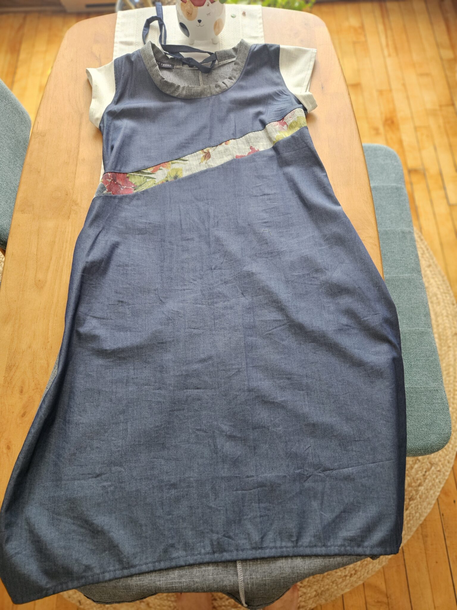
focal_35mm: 23
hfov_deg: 58.9
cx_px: 228
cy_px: 305
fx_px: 405
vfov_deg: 73.9
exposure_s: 1/120
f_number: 1.8
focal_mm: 5.4
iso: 500
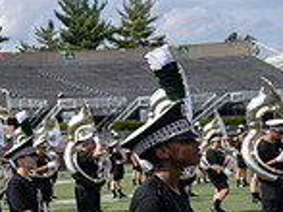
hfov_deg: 18.2
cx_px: -189
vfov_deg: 15.9
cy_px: 209
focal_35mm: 91
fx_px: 743
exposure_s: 1/1600
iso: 200
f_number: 5
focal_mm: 24
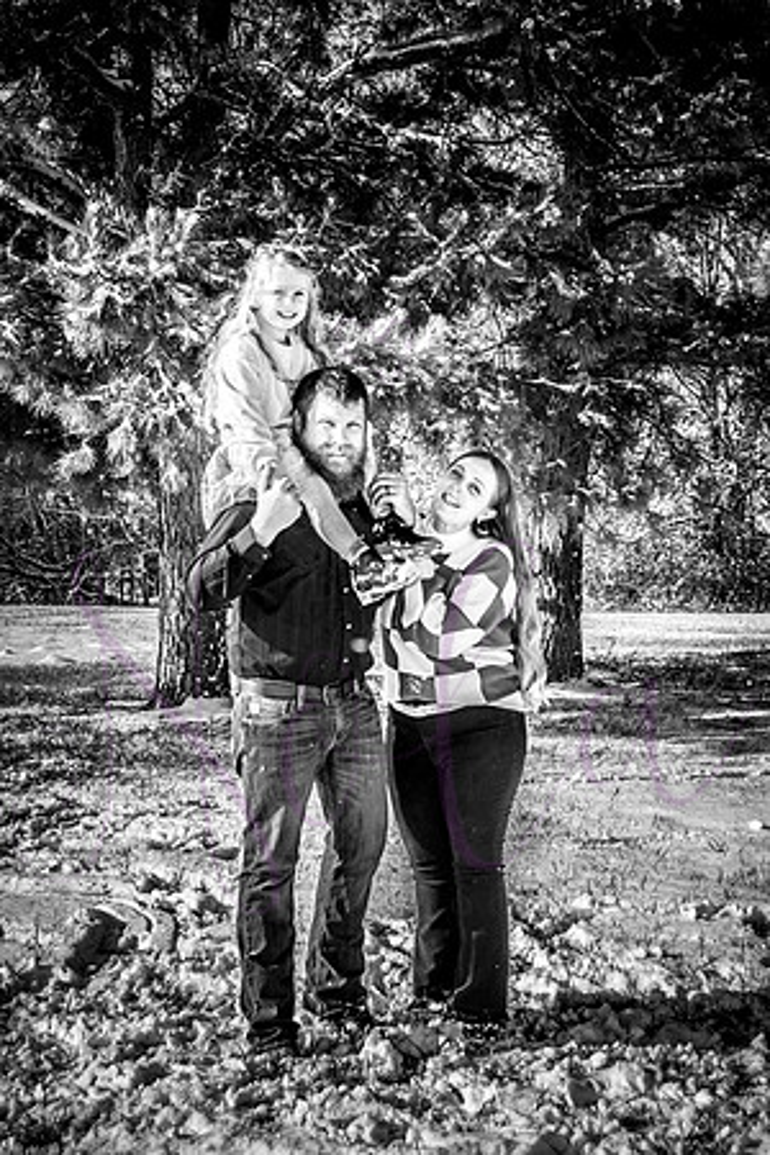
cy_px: 578
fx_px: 2021
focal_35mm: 63
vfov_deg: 31.9
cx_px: 385
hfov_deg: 21.6
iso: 800
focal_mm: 42
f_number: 7.1
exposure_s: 1/2000
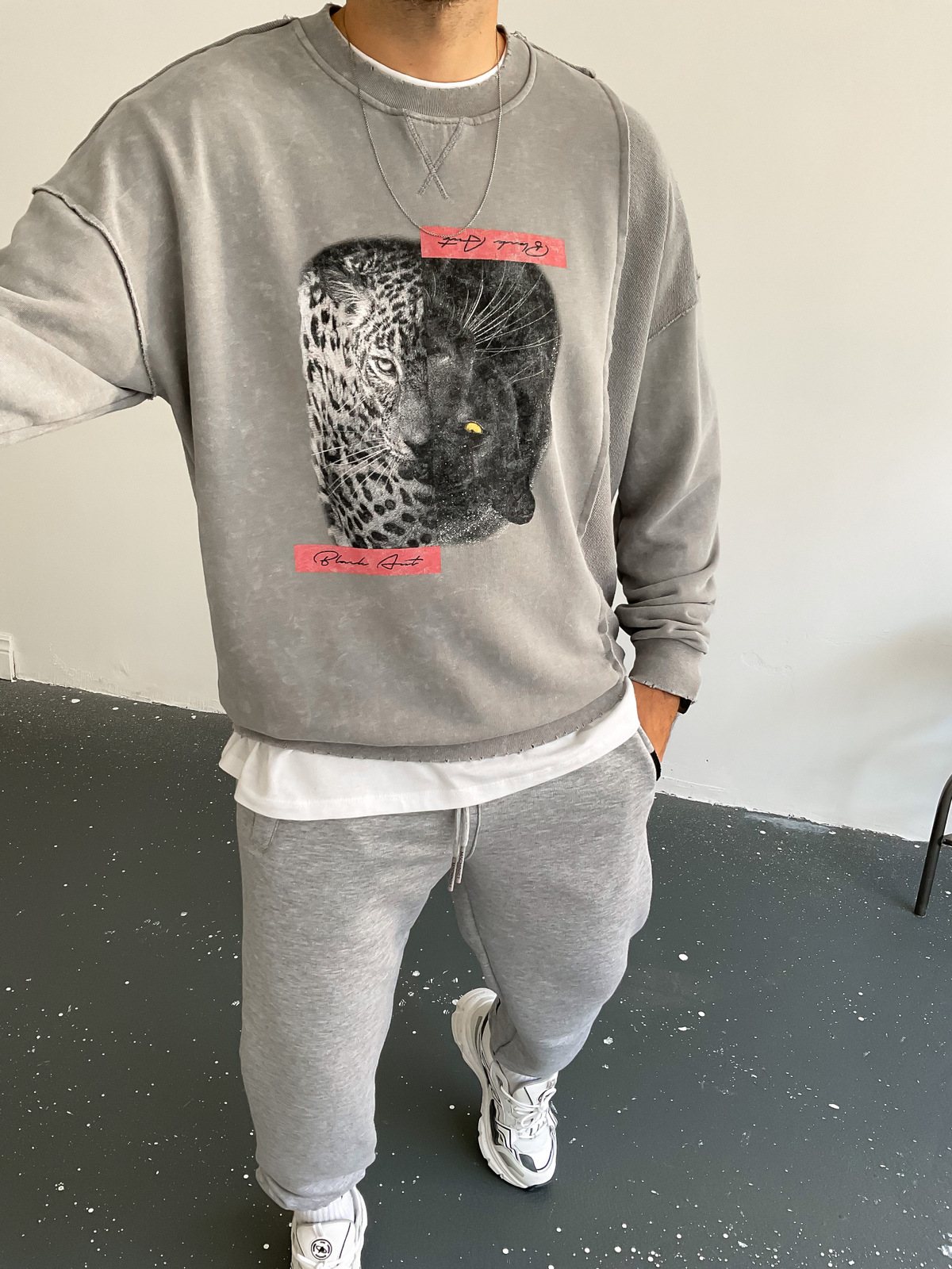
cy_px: 634
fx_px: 1063
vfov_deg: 61.7
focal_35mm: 29
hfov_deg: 48.2
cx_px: 476
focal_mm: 3
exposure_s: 1/120
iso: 50
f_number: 1.8
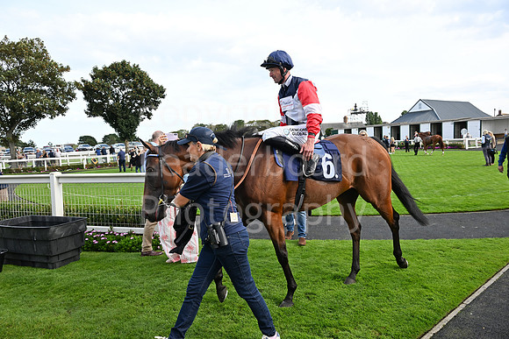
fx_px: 339
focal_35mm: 24
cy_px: 170
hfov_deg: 73.7
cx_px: 254
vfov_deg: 53.2
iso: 500
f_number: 6.3
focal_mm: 24
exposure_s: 1/640
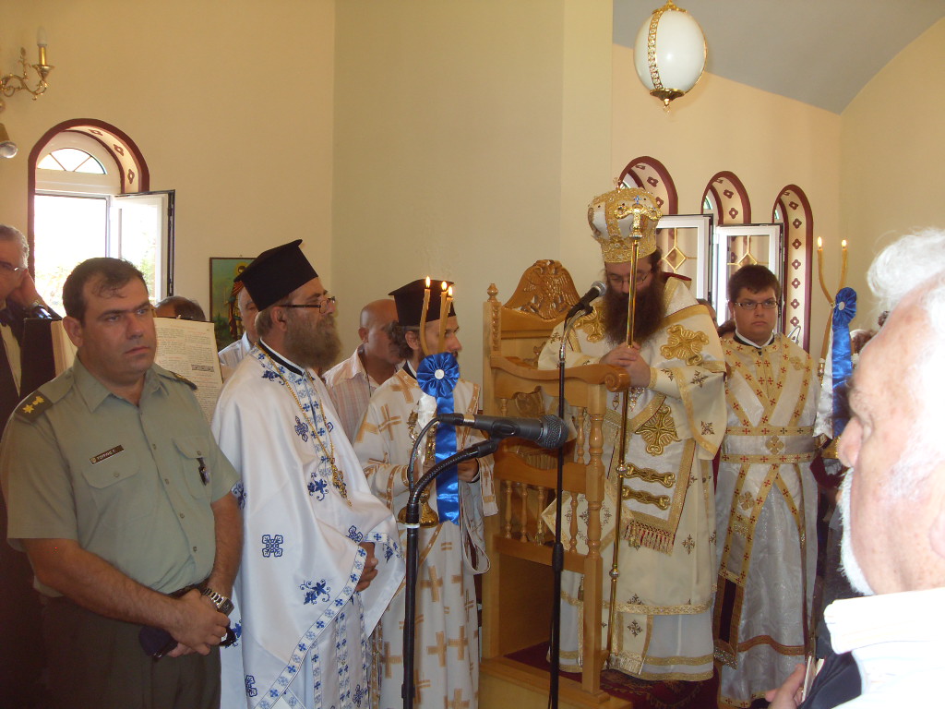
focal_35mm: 35
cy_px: 354
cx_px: 472
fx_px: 955
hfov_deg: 52.6
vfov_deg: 40.7
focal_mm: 6.3
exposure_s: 1/45
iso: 100
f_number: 2.8
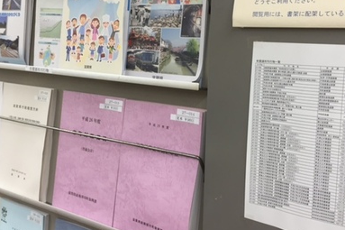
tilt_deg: -7.9
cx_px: 181
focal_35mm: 42
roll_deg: -3.6
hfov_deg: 46.4
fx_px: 402
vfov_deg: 31.7
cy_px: 84
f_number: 2.2
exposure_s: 1/30
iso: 64
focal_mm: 4.15
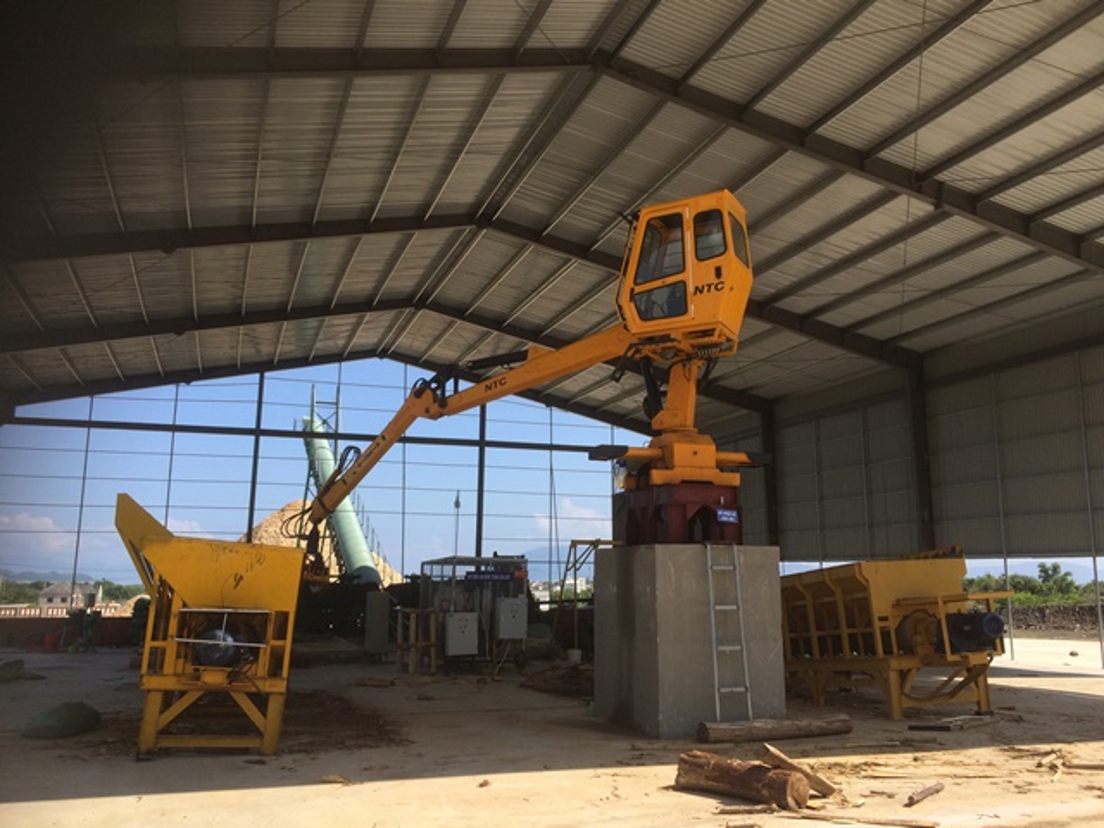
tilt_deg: +8.6
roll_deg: -1.5
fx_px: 925
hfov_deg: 61.7
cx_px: 552
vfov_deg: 48.2
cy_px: 414
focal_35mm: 29
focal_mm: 4.15
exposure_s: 1/1580
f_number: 2.2
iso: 32
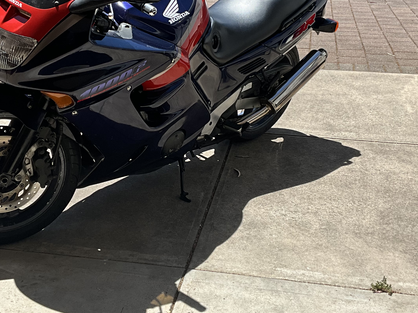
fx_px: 664
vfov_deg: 26.4
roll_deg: -0.5
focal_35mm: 55
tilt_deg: -19.3
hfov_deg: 34.9
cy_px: 101
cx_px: 185
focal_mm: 3
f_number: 1.8
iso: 25
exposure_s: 1/1984
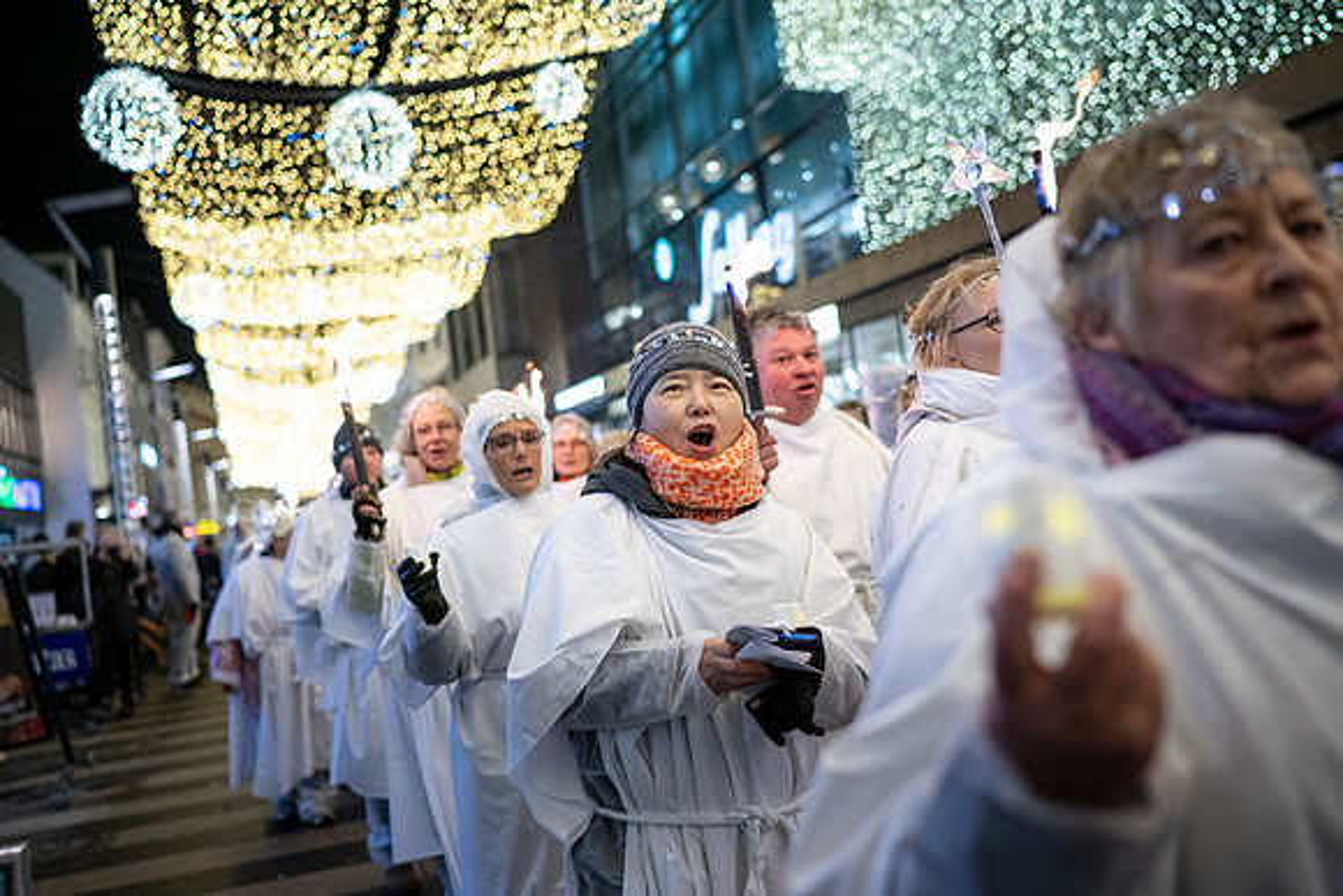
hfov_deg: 54.4
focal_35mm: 35
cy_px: 448
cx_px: 672
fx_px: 1306
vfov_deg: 37.9
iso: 1000
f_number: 2
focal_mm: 35
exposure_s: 1/160
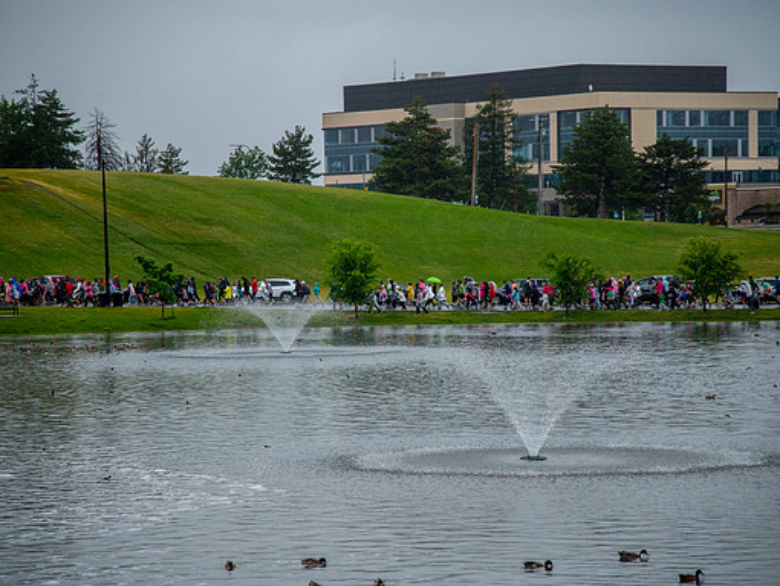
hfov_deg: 14.9
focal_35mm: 132
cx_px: 397
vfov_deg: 11.2
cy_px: 294
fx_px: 2976
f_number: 4
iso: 1600
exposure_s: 1/3200
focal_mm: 120
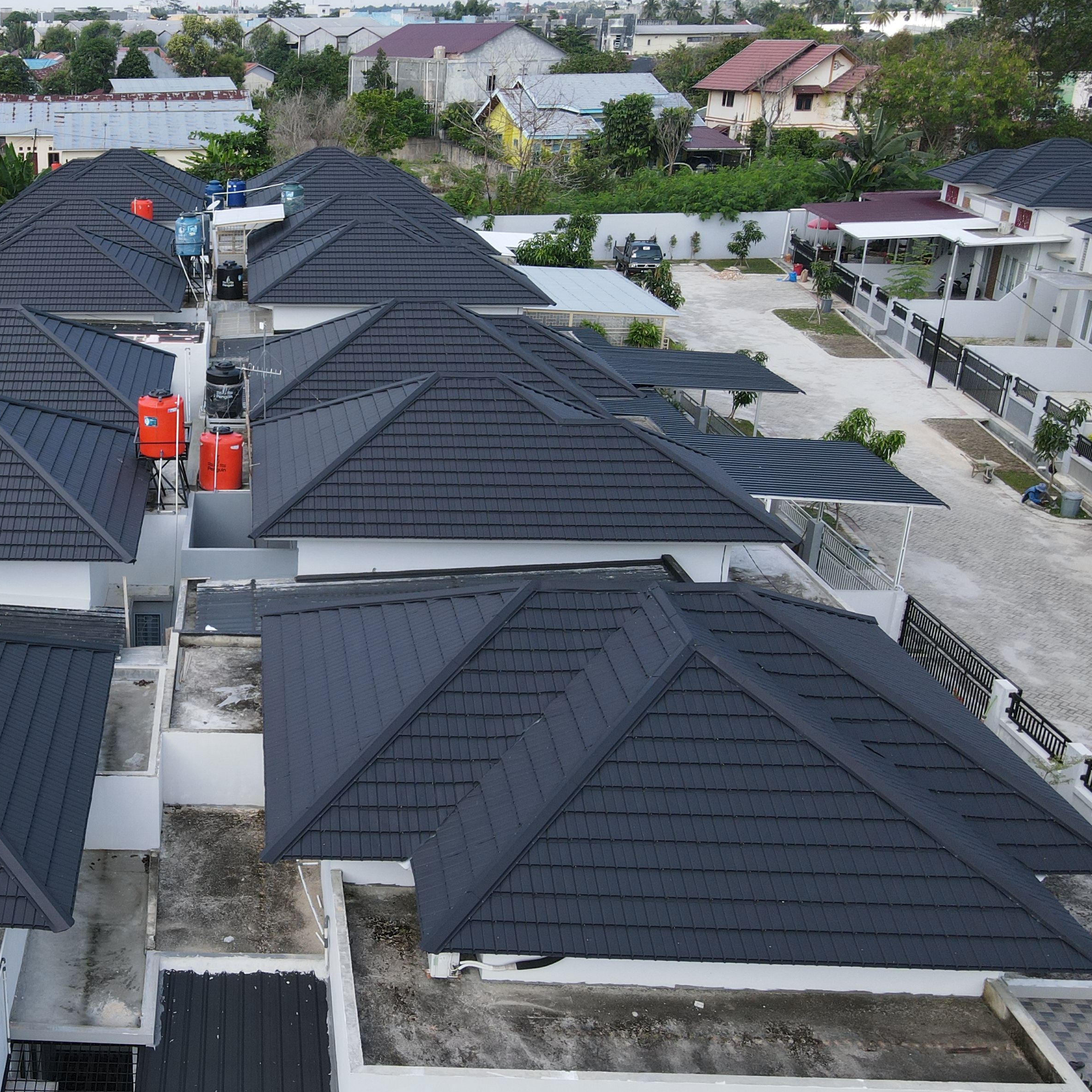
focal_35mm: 36
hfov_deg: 43.4
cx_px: 181
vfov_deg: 46.0
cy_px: 534
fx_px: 1285
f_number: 2.8
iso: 100
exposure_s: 1/320
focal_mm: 4.5
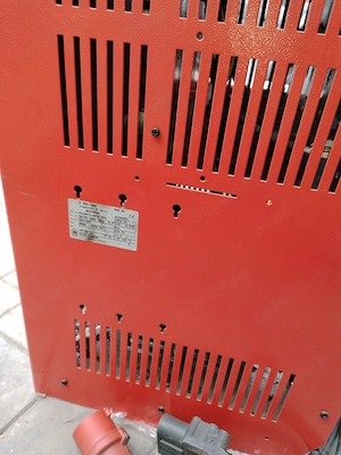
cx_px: 170
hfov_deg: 53.1
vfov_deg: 67.3
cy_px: 228
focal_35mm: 26
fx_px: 341
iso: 228
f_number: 1.8
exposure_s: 1/50
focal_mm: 4.26
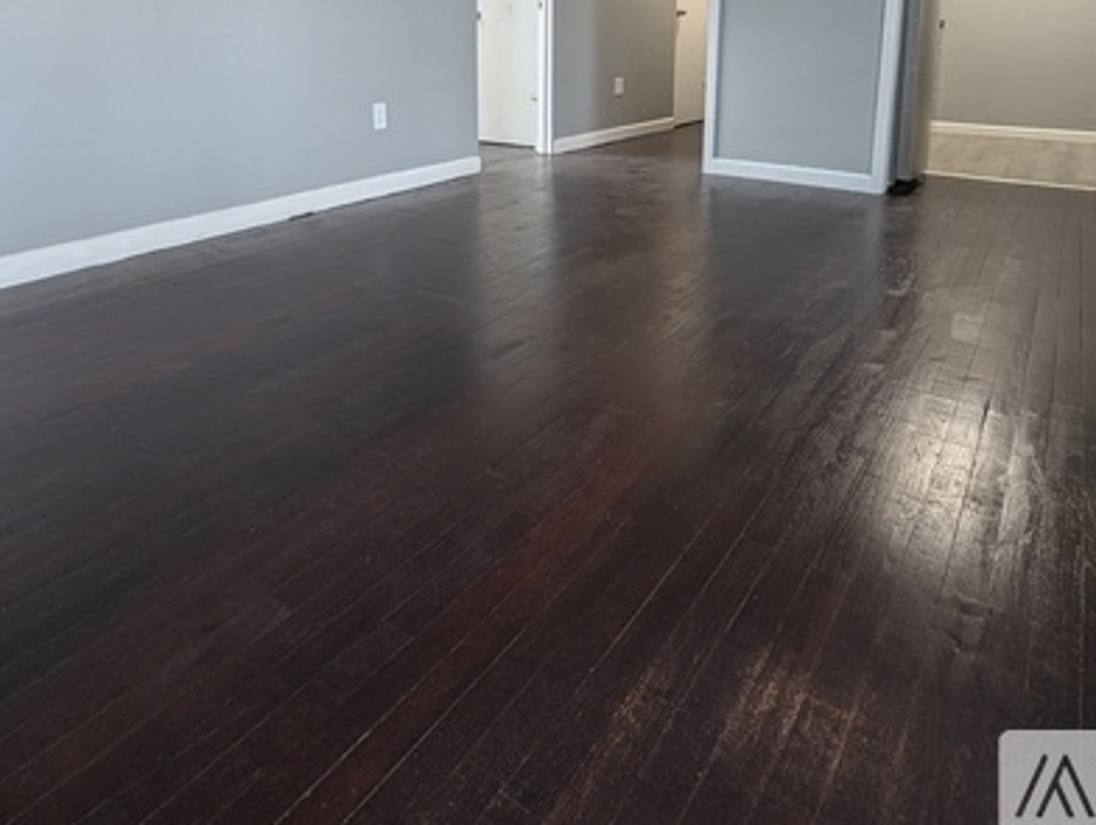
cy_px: 143
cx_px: 523
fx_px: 697
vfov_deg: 55.9
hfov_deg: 76.3
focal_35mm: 22
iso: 77
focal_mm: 1.95
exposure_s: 1/24
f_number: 2.2
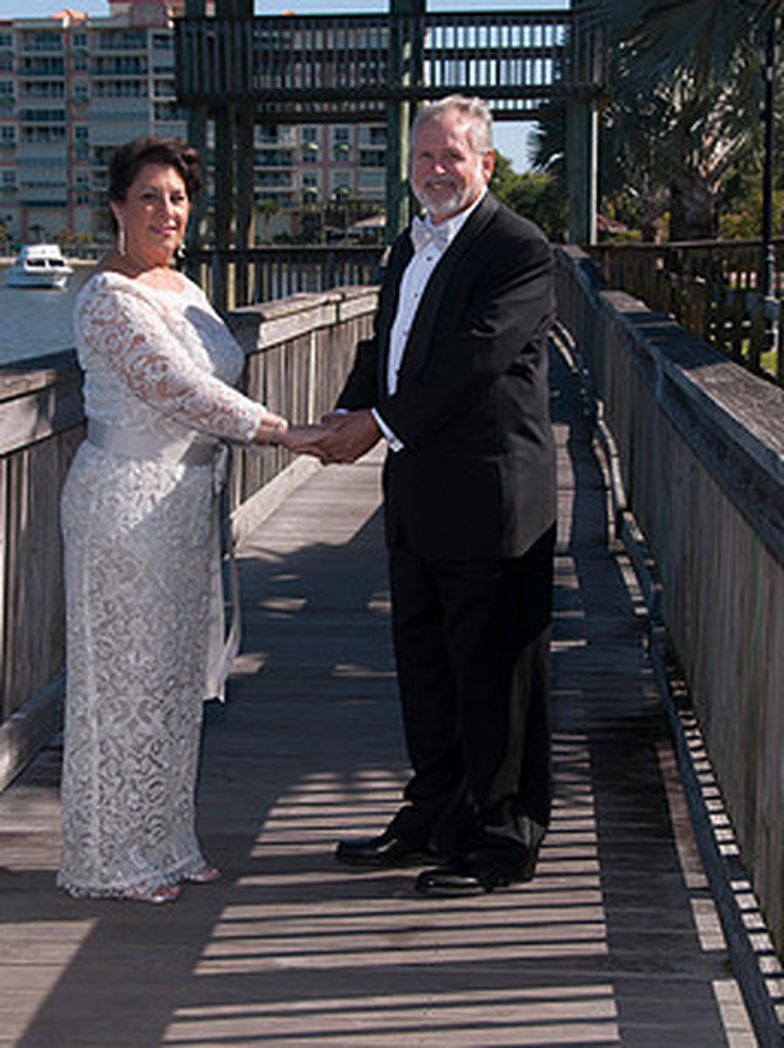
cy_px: 436
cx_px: 365
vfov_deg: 26.0
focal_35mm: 75
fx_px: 2268
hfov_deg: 19.6
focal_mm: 40
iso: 100
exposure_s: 1/250
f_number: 10
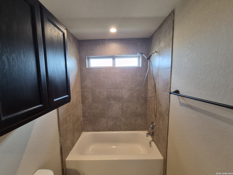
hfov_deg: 106.2
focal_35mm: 13
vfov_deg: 89.9
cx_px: 116
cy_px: 88
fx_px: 88
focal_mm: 1.74
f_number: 2.2
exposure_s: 1/60
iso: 200
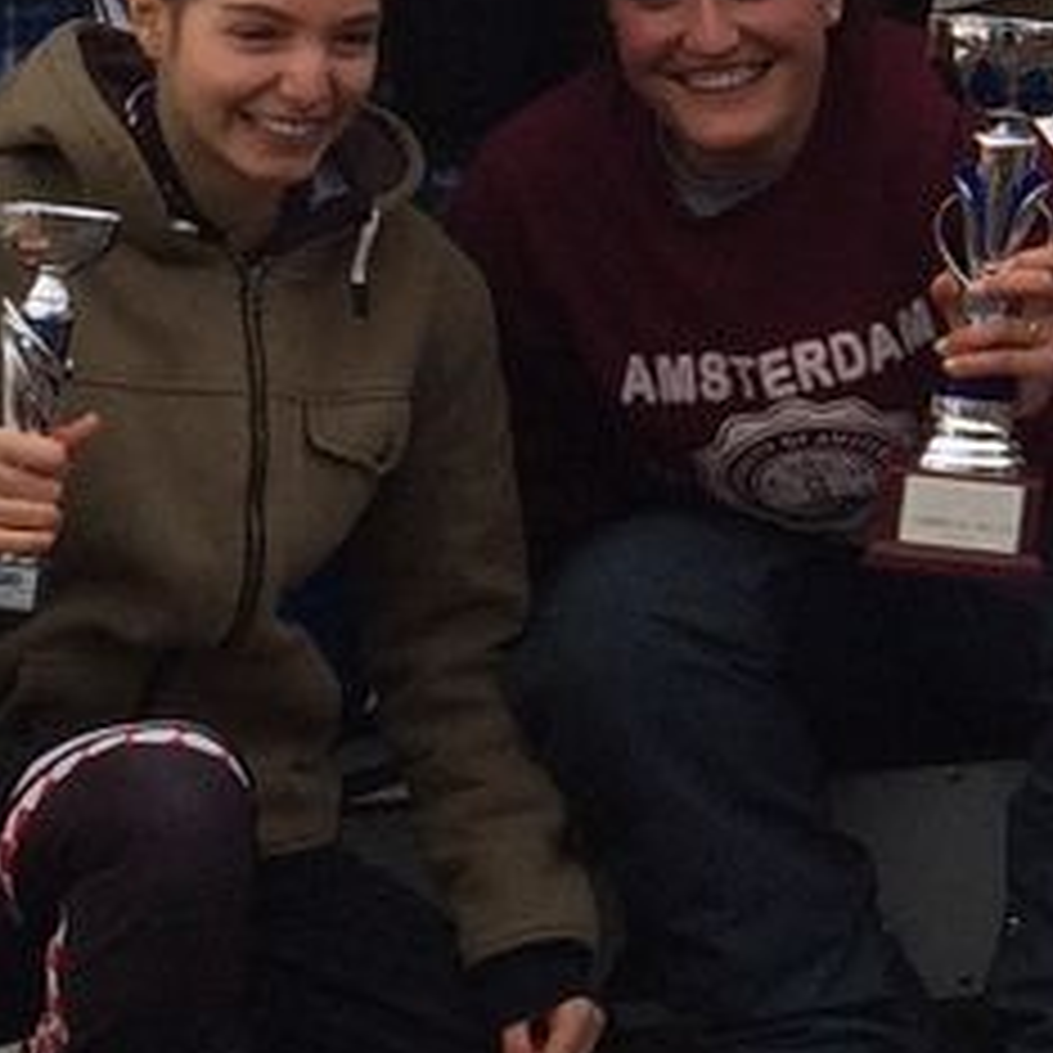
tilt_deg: -10.1
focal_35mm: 175
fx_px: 6023
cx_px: 1926
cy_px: -36
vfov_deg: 9.9
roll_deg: +0.4
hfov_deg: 9.5
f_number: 2.2
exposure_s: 1/3425
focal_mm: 4.15
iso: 32
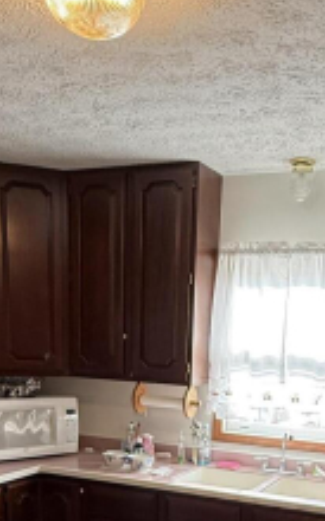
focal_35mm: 45
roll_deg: -1.0
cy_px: 525
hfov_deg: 28.5
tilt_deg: -13.8
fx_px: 639
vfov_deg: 39.1
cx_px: 187
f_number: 2.2
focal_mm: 2.22
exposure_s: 1/120
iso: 250
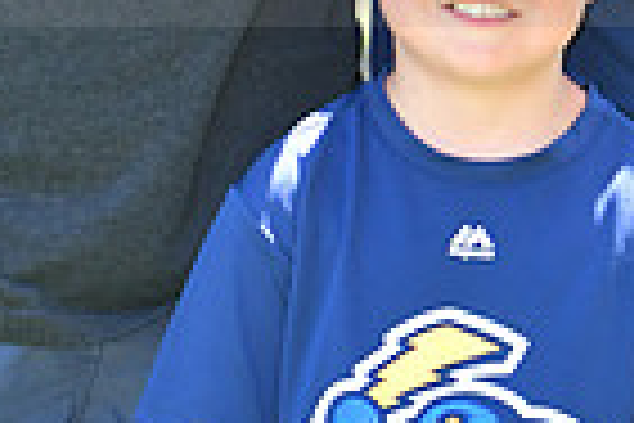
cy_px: -117
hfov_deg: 4.2
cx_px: 339
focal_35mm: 495
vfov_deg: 2.8
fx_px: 8717
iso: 400
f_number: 4
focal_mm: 80
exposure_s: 1/500
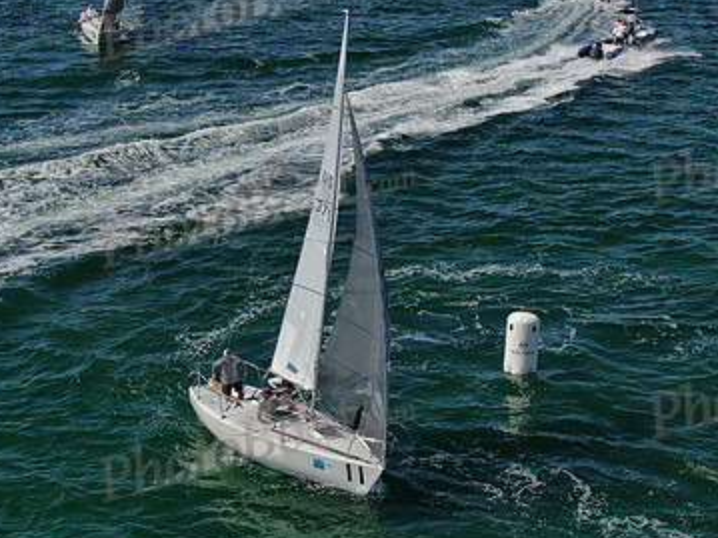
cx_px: 534
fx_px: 1576
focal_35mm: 76
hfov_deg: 25.4
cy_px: 295
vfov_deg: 19.4
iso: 100
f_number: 3.8
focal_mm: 8.42
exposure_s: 1/1600
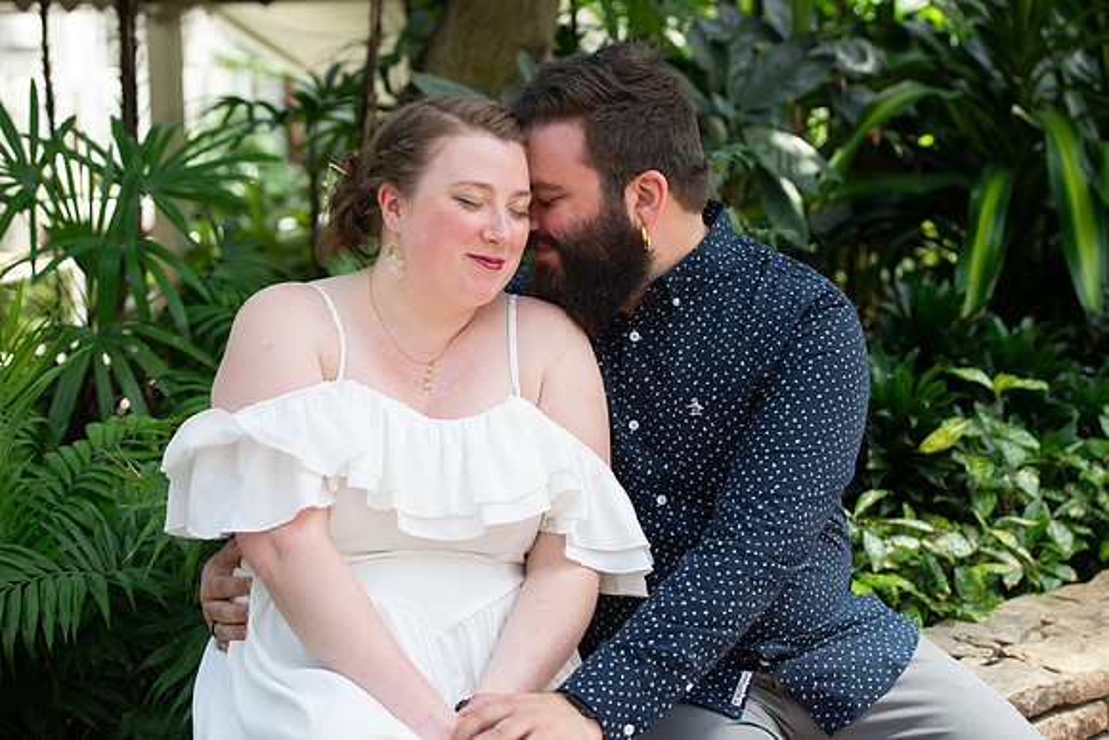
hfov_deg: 27.0
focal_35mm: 75
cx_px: 554
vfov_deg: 18.2
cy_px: 370
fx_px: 2311
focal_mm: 75
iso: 500
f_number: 4.5
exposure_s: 1/250
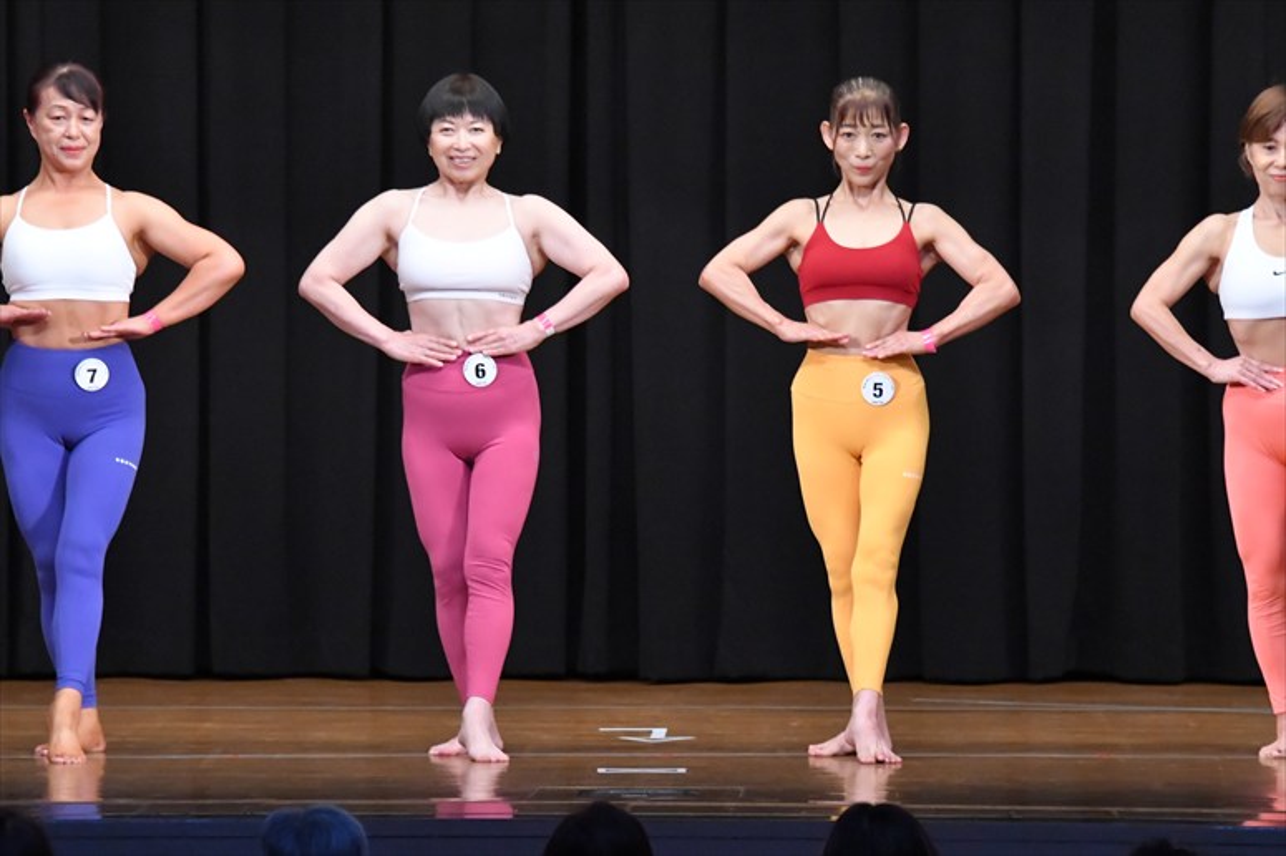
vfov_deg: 5.7
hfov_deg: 8.6
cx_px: 643
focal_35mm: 240
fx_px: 8569
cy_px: 428
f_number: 5.6
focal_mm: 160
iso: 8000
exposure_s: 1/400
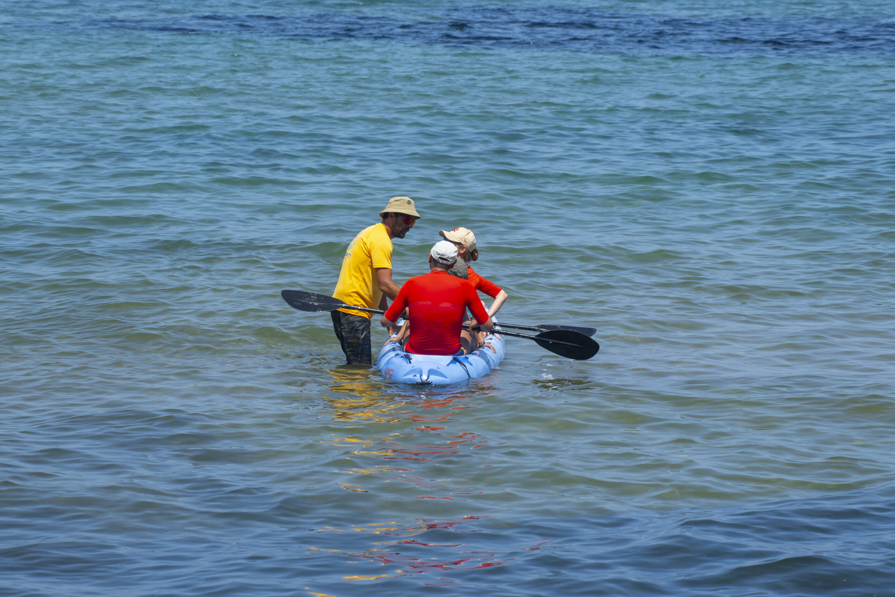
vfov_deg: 8.7
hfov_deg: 13.0
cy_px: 298
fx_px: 3916
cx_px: 448
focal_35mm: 158
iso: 100
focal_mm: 105
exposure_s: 1/640
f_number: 5.6
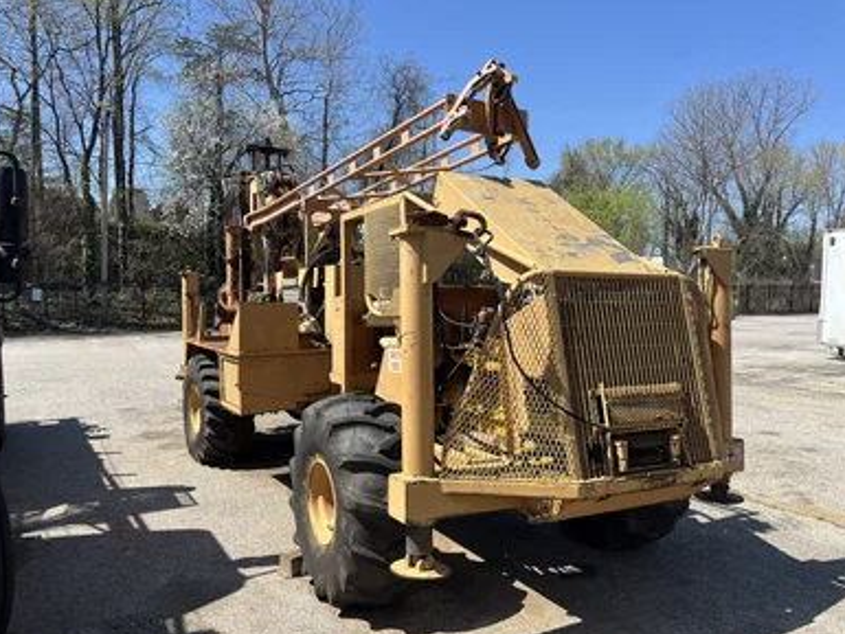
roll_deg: +0.4
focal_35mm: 27
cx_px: 410
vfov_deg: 51.4
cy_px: 325
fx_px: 659
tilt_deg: -1.8
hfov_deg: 65.3
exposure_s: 1/2688
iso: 50
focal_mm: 5.1
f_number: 1.6
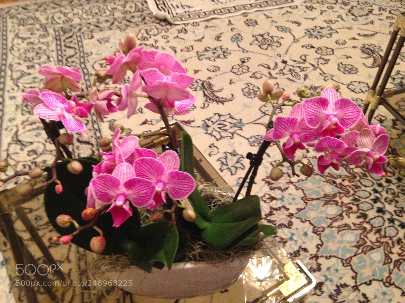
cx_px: 202
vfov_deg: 42.9
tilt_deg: -46.0
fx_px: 386
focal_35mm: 33
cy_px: 152
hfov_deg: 55.4
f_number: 2.4
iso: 400
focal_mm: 4.12
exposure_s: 1/17
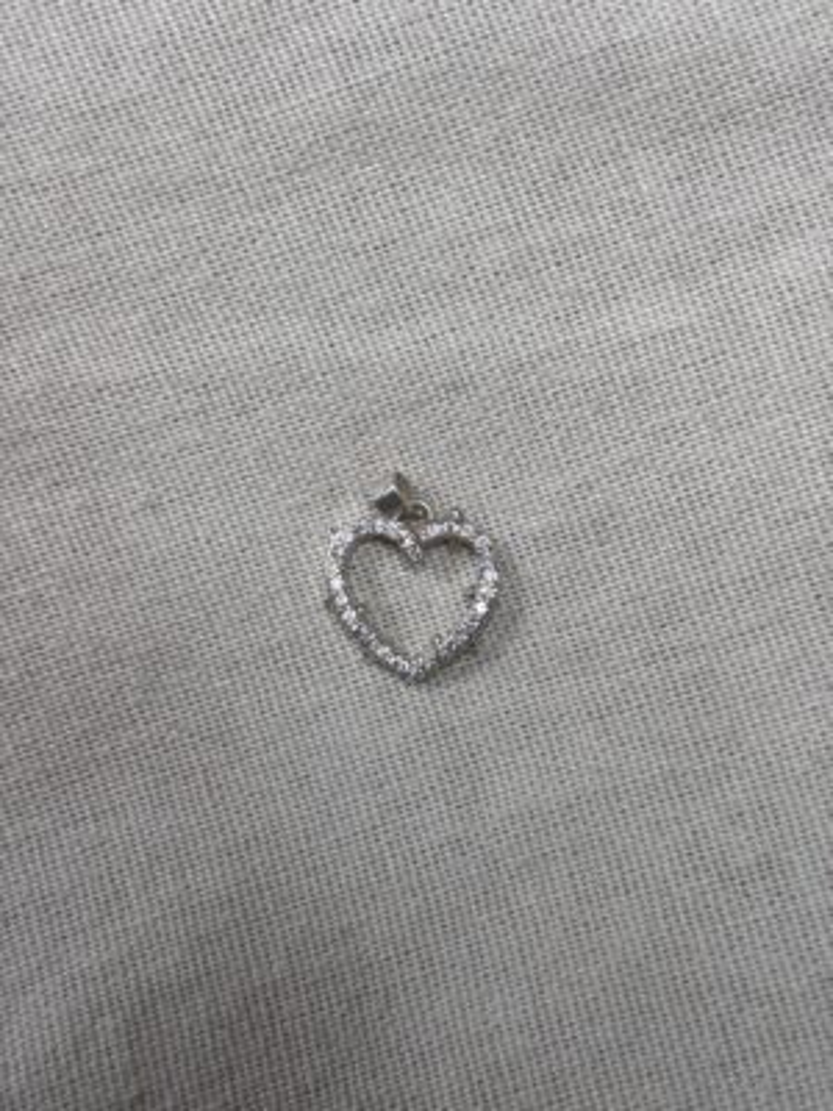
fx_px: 1668
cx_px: 416
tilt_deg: -79.5
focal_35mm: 52
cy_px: 556
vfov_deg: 36.8
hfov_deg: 28.0
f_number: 1.6
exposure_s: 1/173
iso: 40
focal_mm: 5.96
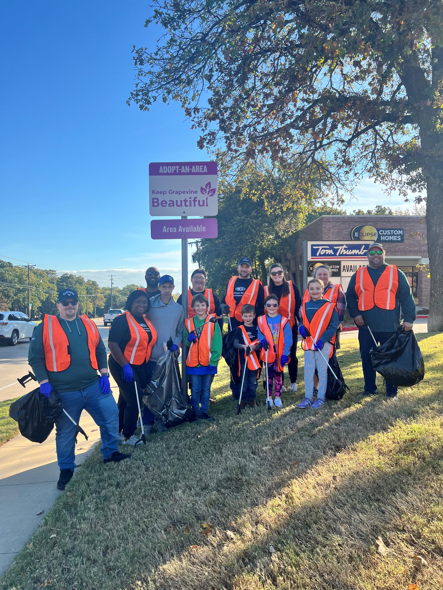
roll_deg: +4.2
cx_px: 222
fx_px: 444
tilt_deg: +0.6
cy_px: 295
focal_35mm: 26
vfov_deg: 67.3
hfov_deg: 53.1
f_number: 1.5
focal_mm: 5.7
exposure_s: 1/1669
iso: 50
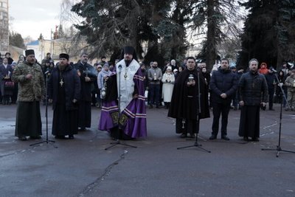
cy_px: 98
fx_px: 320
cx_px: 148
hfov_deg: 49.5
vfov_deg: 34.2
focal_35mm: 39
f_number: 5.6
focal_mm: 26
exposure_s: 1/100
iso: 640
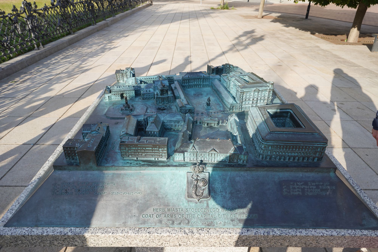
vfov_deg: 53.1
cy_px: 126
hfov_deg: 73.7
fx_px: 252
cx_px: 189
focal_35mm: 24
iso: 100
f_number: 9
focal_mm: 24
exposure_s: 1/100
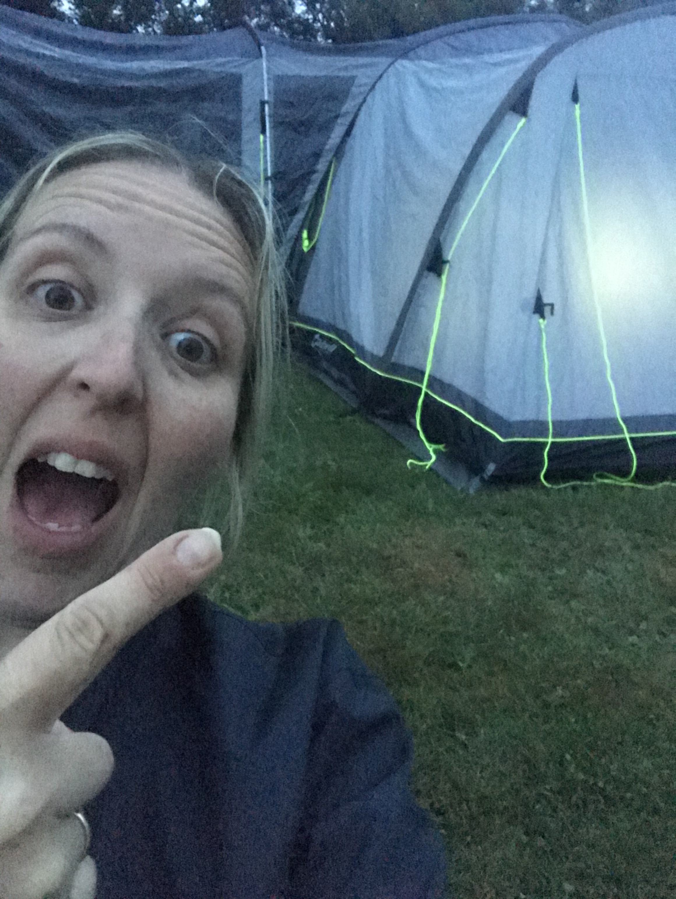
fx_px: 832
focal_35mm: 32
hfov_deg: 44.2
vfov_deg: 56.8
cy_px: 450
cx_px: 338
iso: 2000
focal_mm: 2.87
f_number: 2.2
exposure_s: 1/17
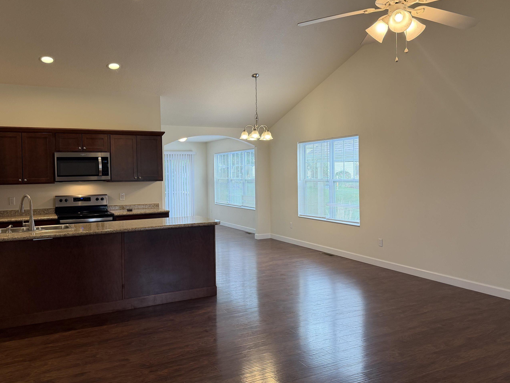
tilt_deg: -0.4
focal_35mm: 29
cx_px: 247
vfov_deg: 48.2
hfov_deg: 61.6
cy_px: 181
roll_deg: +1.5
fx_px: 427
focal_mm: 6.76
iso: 125
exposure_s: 1/120
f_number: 1.78
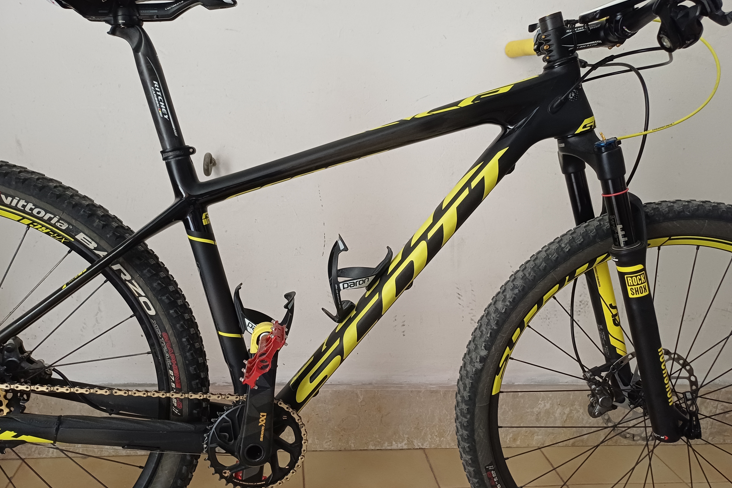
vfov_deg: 47.9
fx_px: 549
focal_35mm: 27
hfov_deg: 67.4
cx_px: 357
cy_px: 265
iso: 400
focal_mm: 4.65
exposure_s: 1/33.3
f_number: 1.8
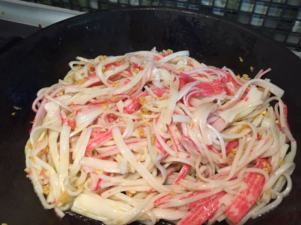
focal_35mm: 29
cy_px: 112
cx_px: 150
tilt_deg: -49.6
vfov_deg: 48.2
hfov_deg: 61.7
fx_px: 252
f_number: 2.2
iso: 160
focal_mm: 4.15
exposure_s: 1/30
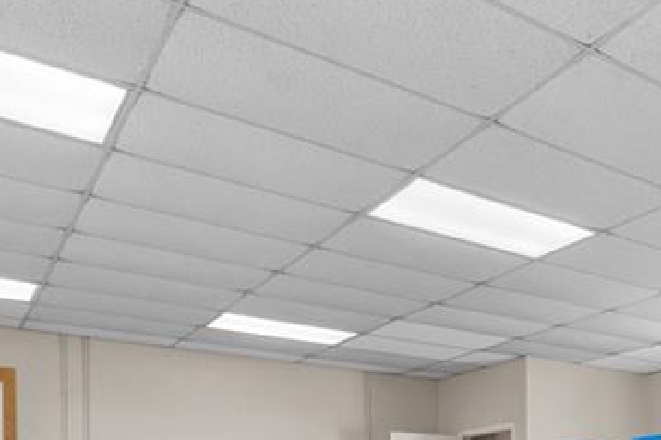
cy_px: 515
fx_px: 734
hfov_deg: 46.3
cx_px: 515
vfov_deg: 29.2
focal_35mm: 40
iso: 200
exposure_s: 1/3
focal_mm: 14
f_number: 7.1
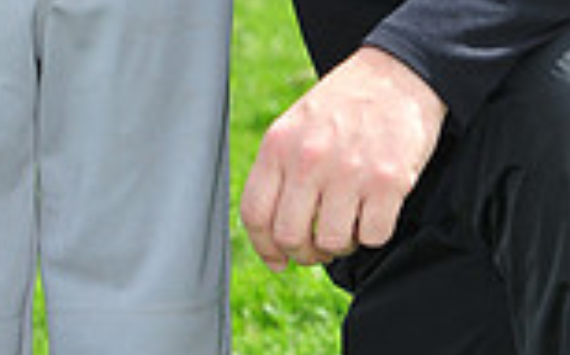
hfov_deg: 4.2
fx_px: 7730
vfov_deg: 2.6
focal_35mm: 498
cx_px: 337
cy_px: -599
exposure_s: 1/800
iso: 400
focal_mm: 130
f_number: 8
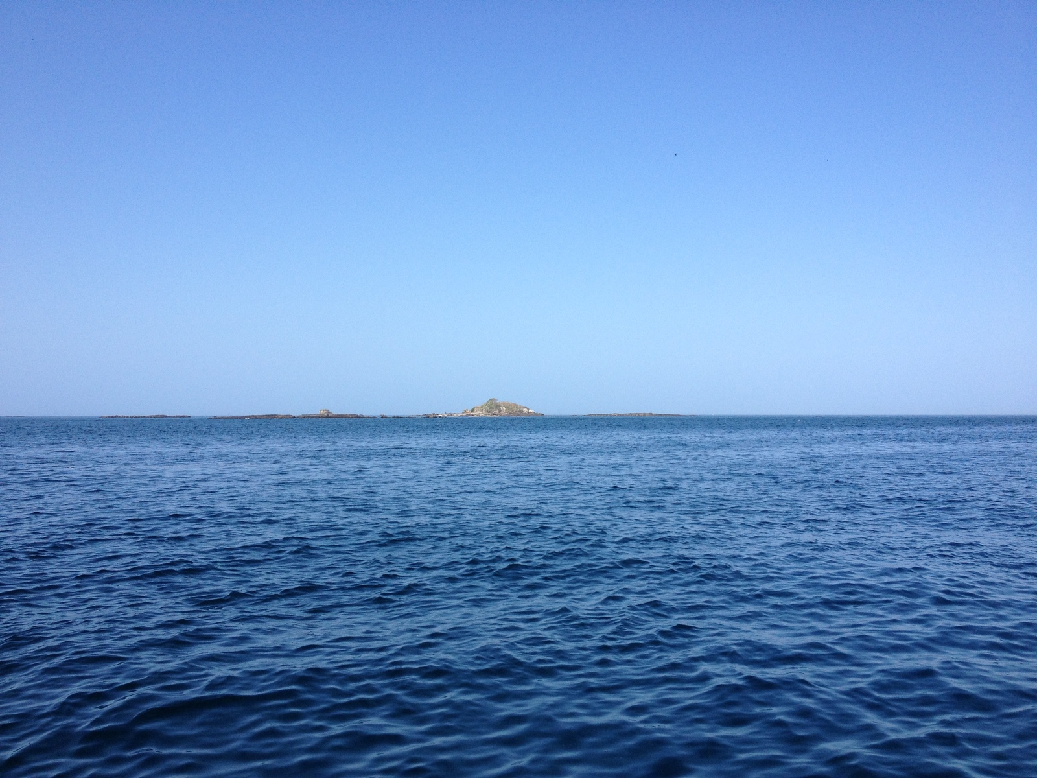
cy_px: 389
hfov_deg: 52.6
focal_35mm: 35
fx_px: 1049
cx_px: 518
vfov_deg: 40.7
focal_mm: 4.28
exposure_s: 1/1623
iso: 50
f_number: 2.4
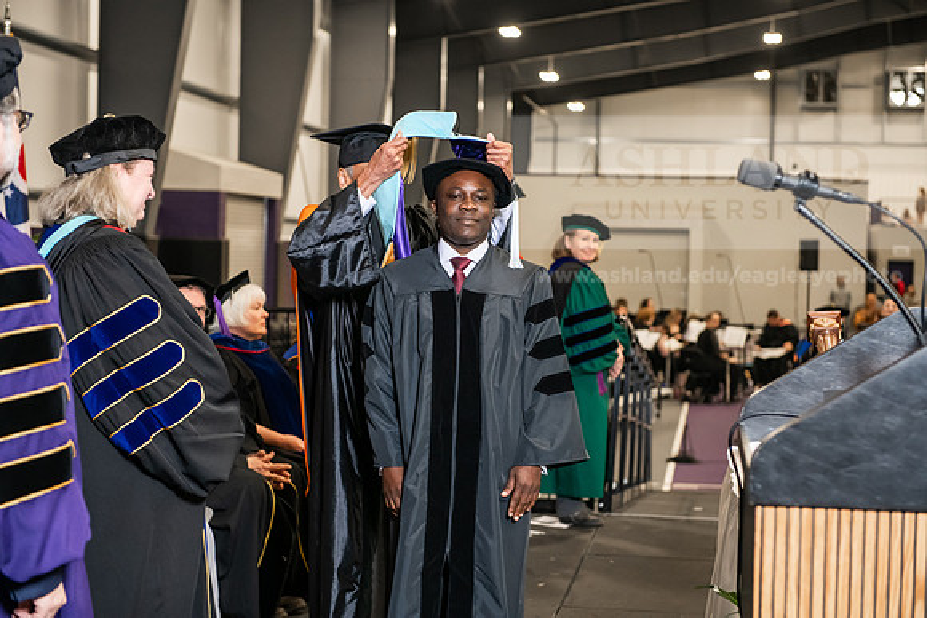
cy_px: 309
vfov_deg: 19.5
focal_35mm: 70
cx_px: 464
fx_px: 1803
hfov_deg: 28.8
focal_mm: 70
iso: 2000
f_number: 4
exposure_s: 1/200
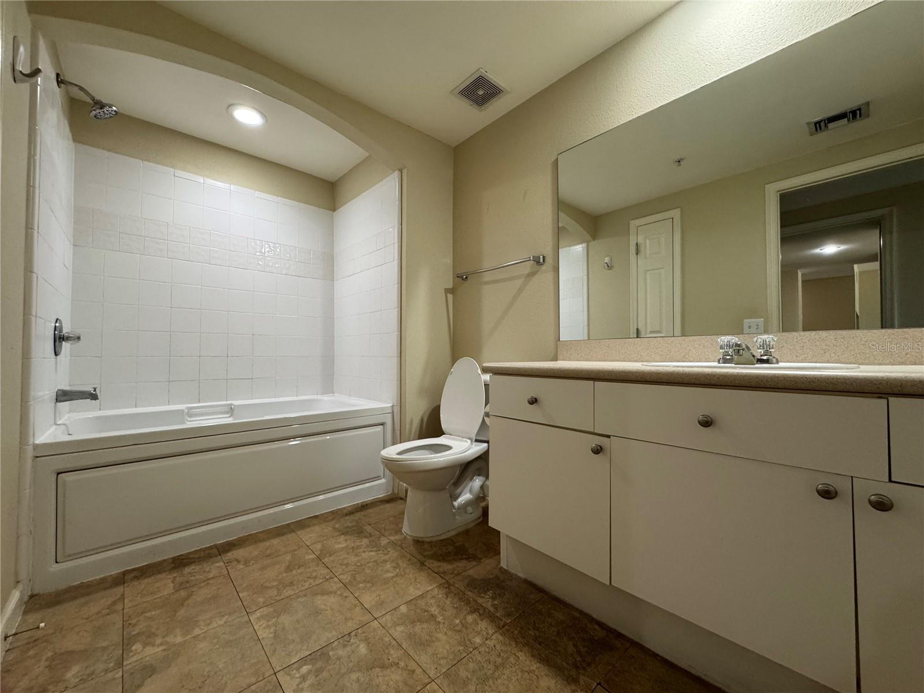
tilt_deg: +1.8
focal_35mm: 14
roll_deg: +0.0
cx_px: 462
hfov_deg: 102.1
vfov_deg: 85.7
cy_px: 346
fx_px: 374
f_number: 2.2
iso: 250
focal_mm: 2.22
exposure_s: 1/60
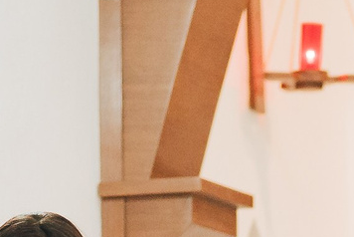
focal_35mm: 386
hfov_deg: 5.3
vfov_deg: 3.5
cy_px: 572
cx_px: 444
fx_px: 3799
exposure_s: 1/400
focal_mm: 50
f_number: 1.8
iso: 2000
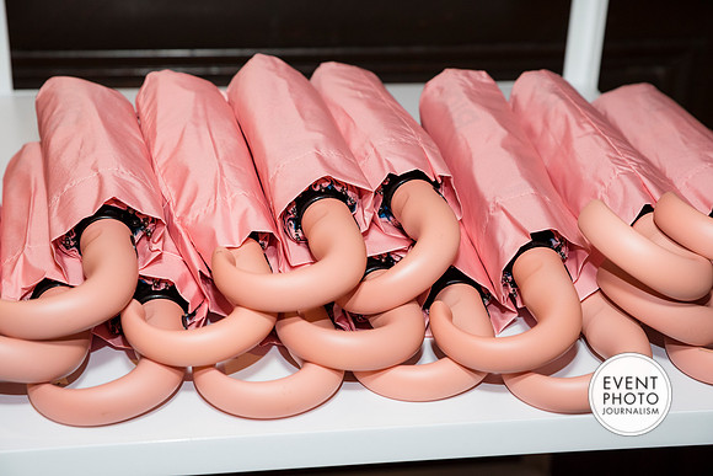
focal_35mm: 73
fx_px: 1441
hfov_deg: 27.8
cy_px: 237
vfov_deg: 18.7
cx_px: 358
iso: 800
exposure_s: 1/125
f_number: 5
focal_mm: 70
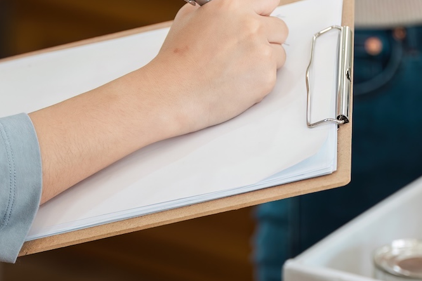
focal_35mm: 282
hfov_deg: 7.3
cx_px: 187
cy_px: 137
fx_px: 3305
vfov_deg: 4.9
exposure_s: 1/250
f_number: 2.8
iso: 800
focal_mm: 107
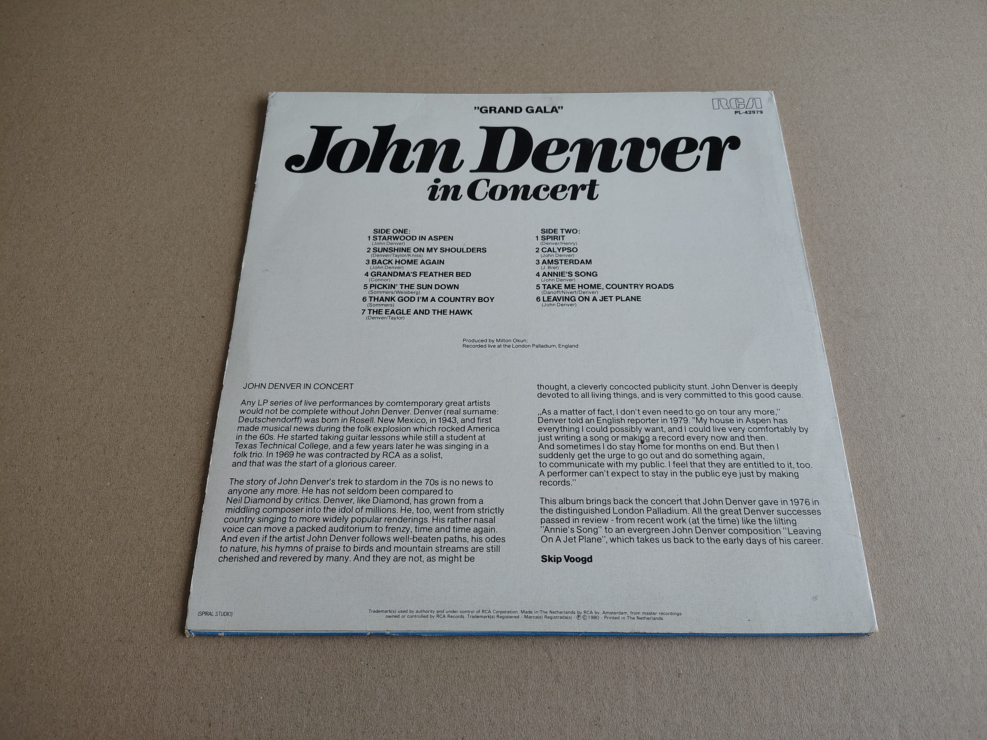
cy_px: 370
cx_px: 494
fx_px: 684
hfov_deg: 71.6
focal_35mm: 24
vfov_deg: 56.8
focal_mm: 5.56
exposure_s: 1/100
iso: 252
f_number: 1.8
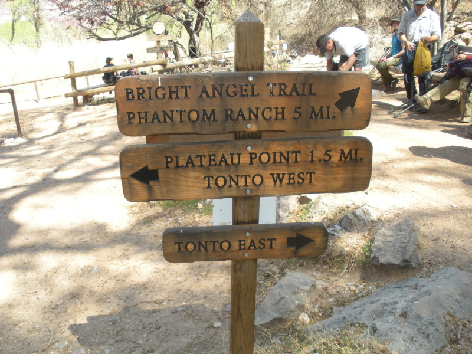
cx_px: 236
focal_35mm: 36
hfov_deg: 51.4
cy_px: 177
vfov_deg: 39.7
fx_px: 491
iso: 88
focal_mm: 6.3
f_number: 3.5
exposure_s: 1/189
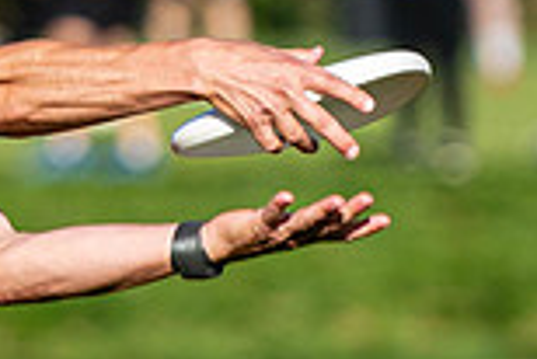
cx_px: -143
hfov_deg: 0.9
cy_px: 200
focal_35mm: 2366
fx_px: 35325
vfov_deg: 0.6
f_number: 3.2
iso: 100
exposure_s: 1/1600
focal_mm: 200
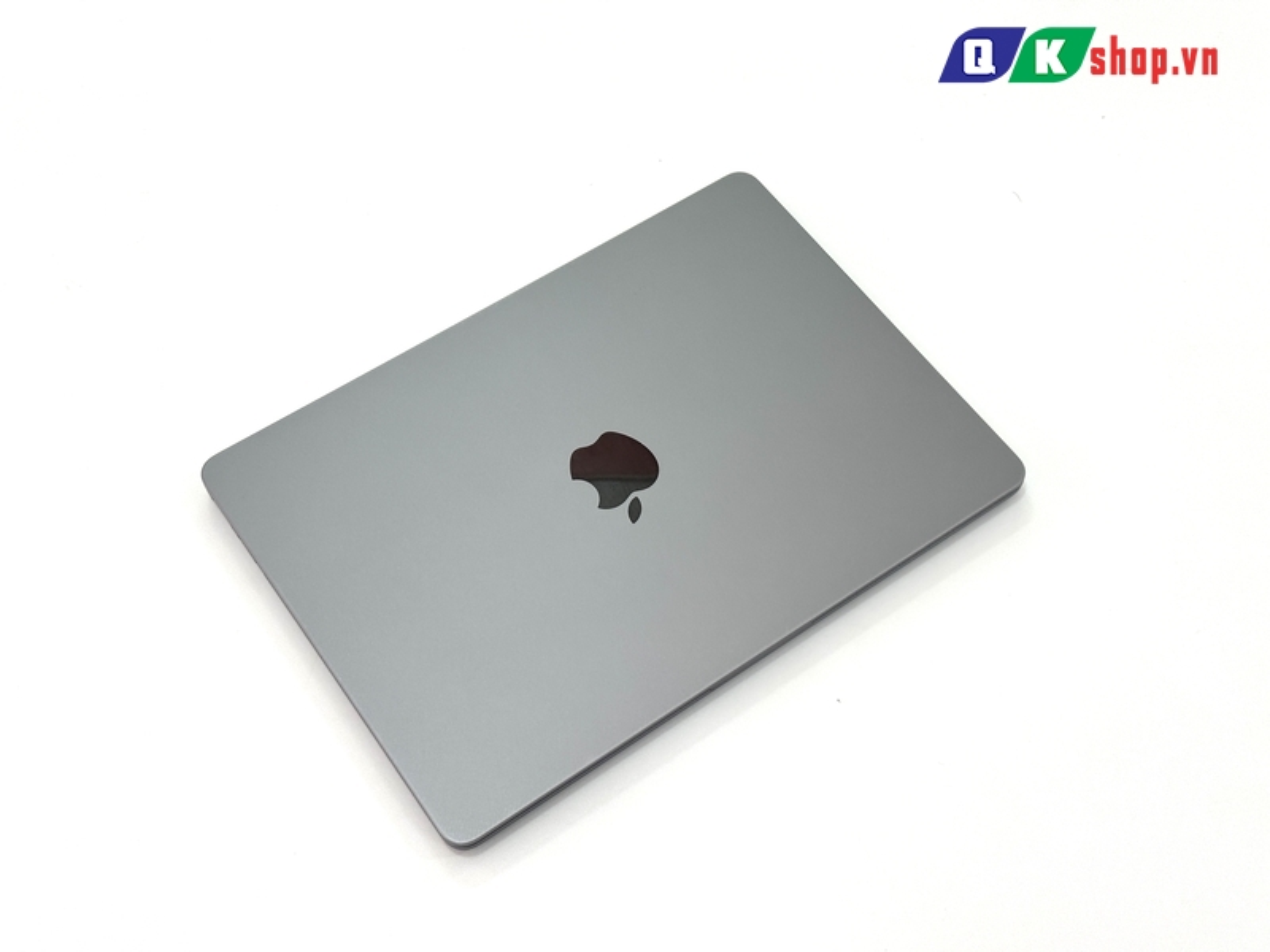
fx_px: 1761
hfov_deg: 39.7
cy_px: 476
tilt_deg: -60.7
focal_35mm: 48
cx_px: 635
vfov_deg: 30.3
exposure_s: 1/175
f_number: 1.78
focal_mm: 6.76
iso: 50
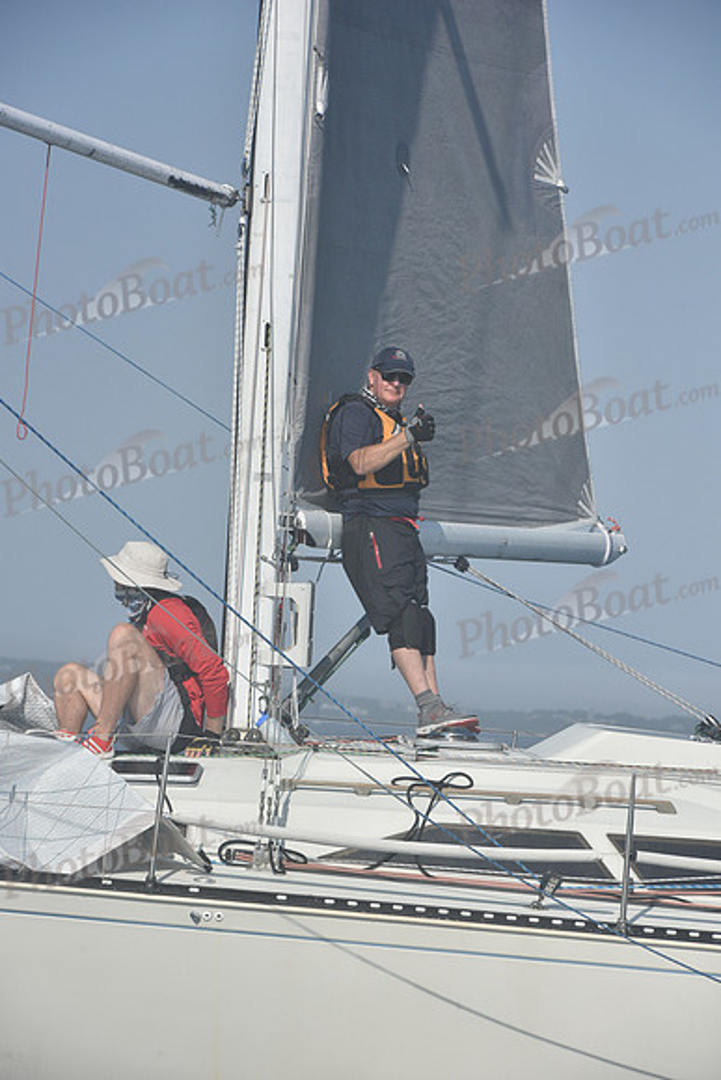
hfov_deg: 6.9
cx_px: 360
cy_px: 540
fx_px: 6004
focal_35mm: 200
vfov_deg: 10.3
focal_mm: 200
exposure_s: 1/1250
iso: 320
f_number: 11
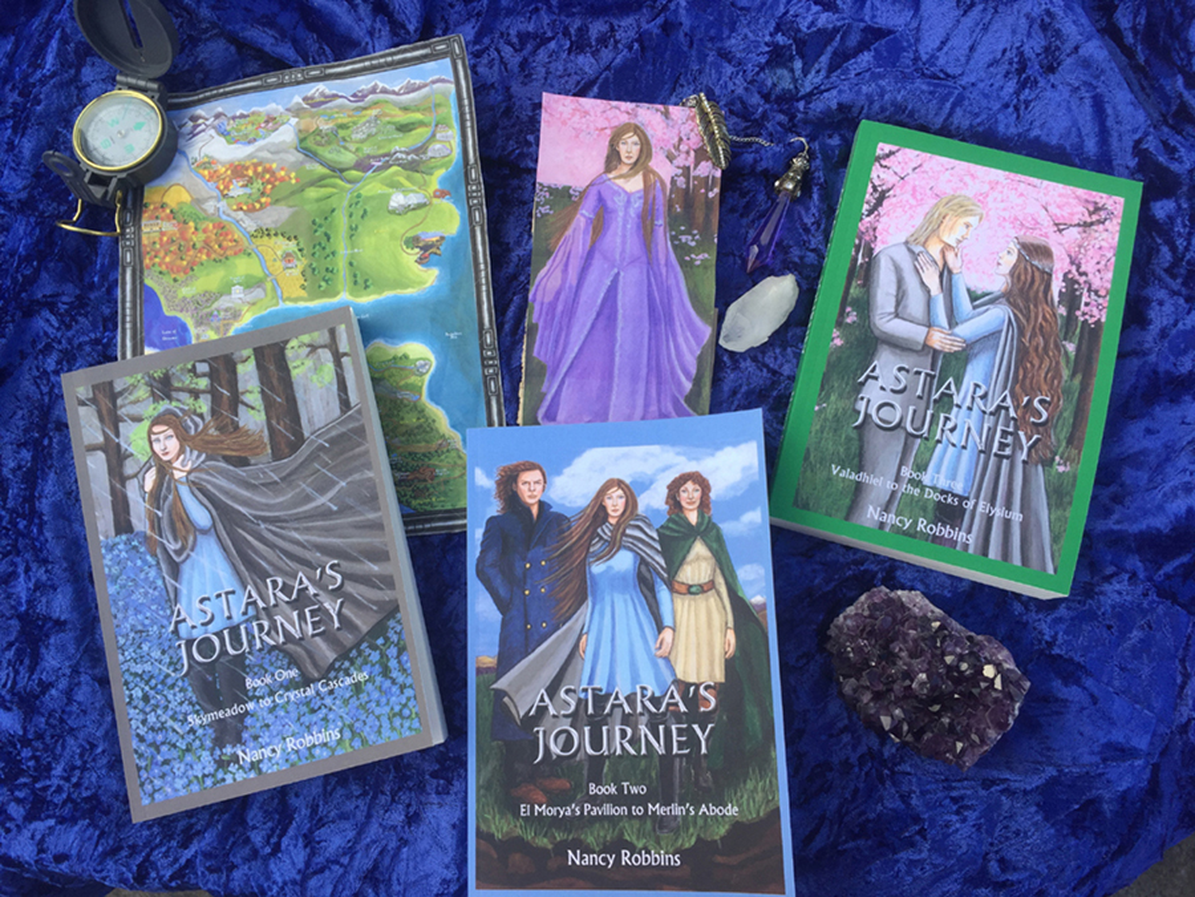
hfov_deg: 61.7
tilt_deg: -79.3
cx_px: 598
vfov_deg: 48.2
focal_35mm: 29
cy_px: 448
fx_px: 1001
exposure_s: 1/659
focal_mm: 4.15
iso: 32
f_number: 2.2
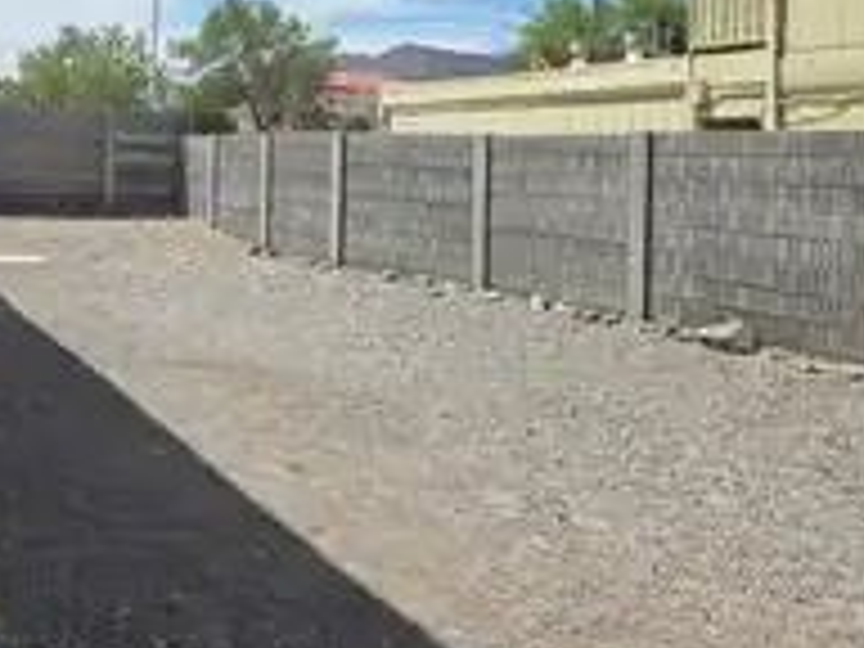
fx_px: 1198
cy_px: 122
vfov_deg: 29.5
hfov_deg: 38.1
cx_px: 166
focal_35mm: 48
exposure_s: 1/7333
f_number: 1.7
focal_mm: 6.3
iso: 80
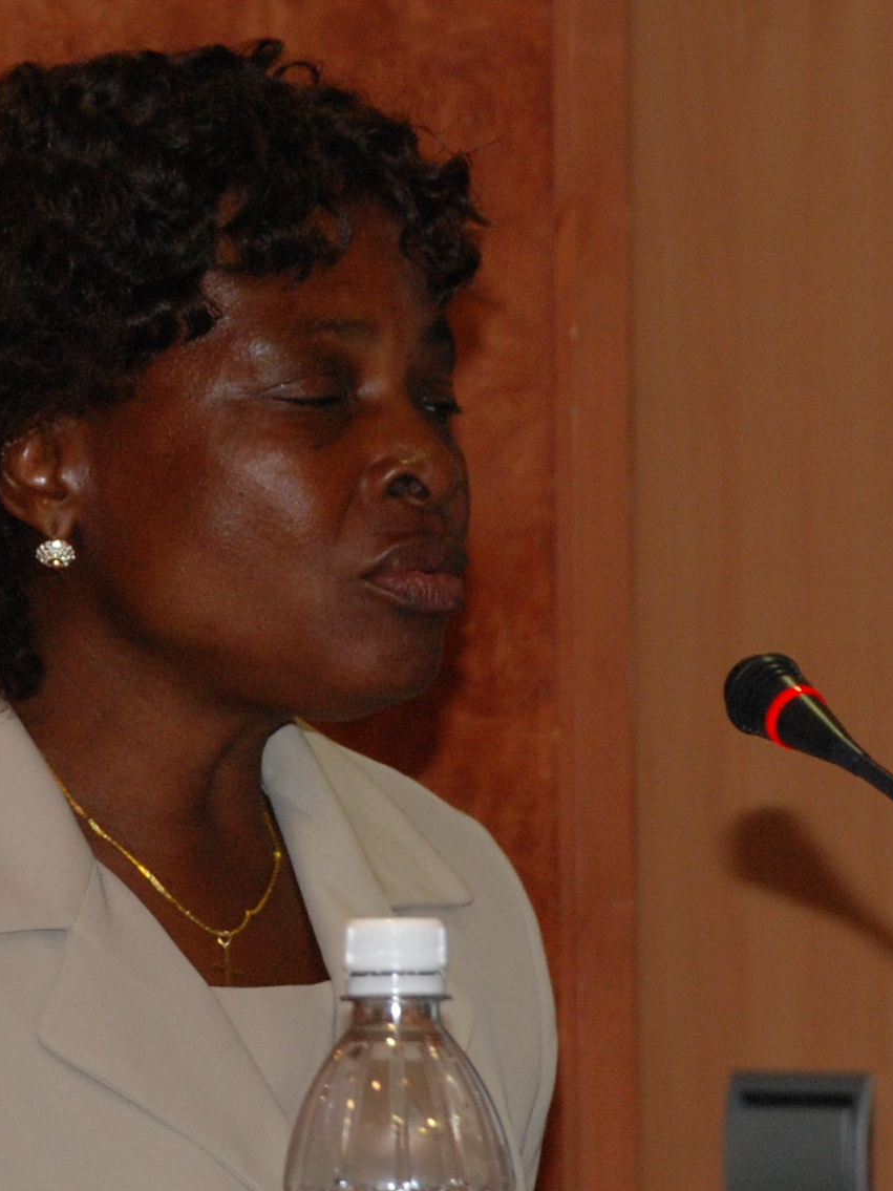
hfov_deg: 3.8
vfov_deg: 5.0
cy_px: 504
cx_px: -71
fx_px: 13555
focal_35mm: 394
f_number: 5.6
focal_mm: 80
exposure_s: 1/60
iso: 400
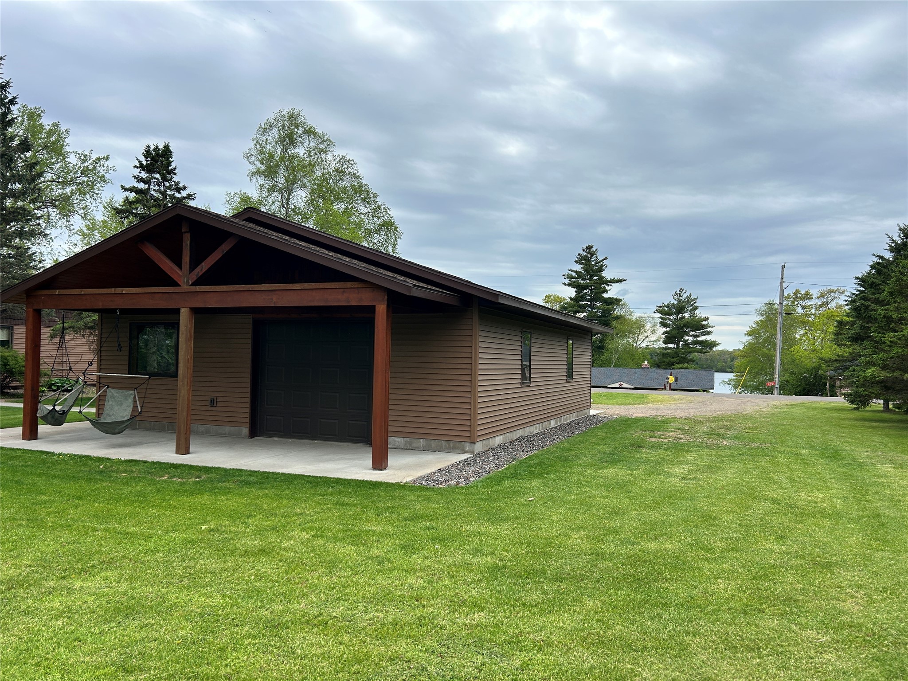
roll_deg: -1.3
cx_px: 454
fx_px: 682
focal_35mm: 26
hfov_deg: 67.3
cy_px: 340
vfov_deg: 53.1
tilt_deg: +0.0
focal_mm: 5.7
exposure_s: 1/3356
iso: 50
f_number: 1.5
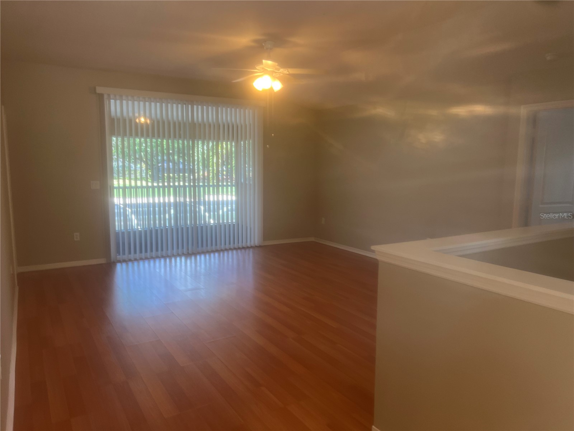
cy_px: 216
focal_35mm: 26
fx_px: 431
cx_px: 287
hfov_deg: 67.3
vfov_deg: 53.1
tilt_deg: -6.6
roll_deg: -0.2
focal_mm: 5.7
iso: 80
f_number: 1.5
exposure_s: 1/60
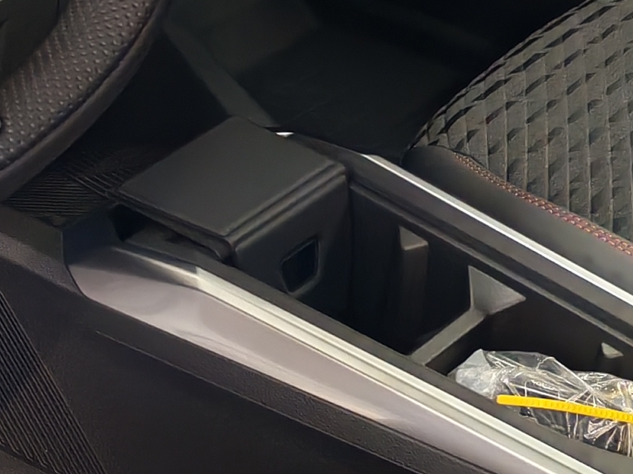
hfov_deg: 13.6
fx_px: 2633
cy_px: 143
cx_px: 60
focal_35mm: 144
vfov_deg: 10.3
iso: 1122
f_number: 1.9
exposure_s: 1/50
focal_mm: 6.12
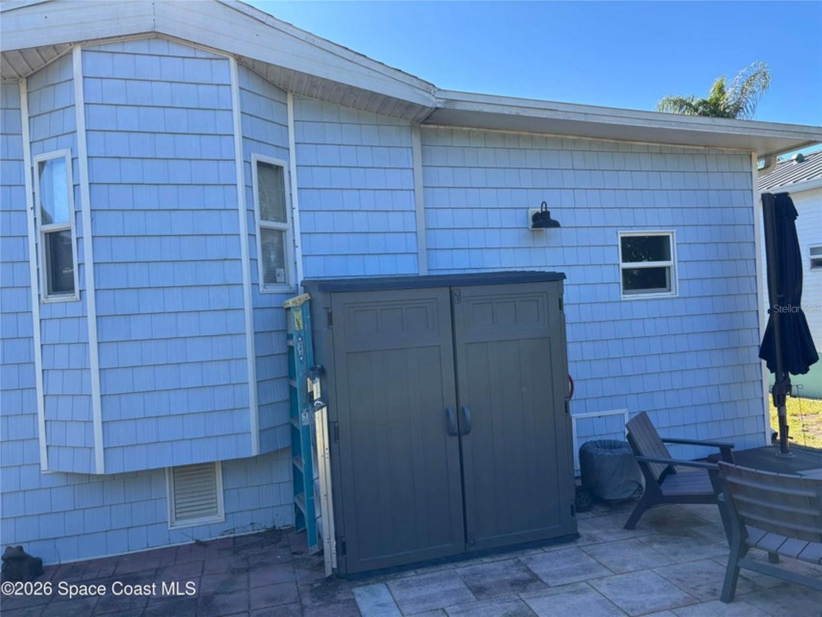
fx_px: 617
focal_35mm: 26
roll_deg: +1.7
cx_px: 411
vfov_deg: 53.1
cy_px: 308
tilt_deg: +1.0
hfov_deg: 67.3
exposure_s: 1/961
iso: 50
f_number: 1.6
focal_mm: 5.96
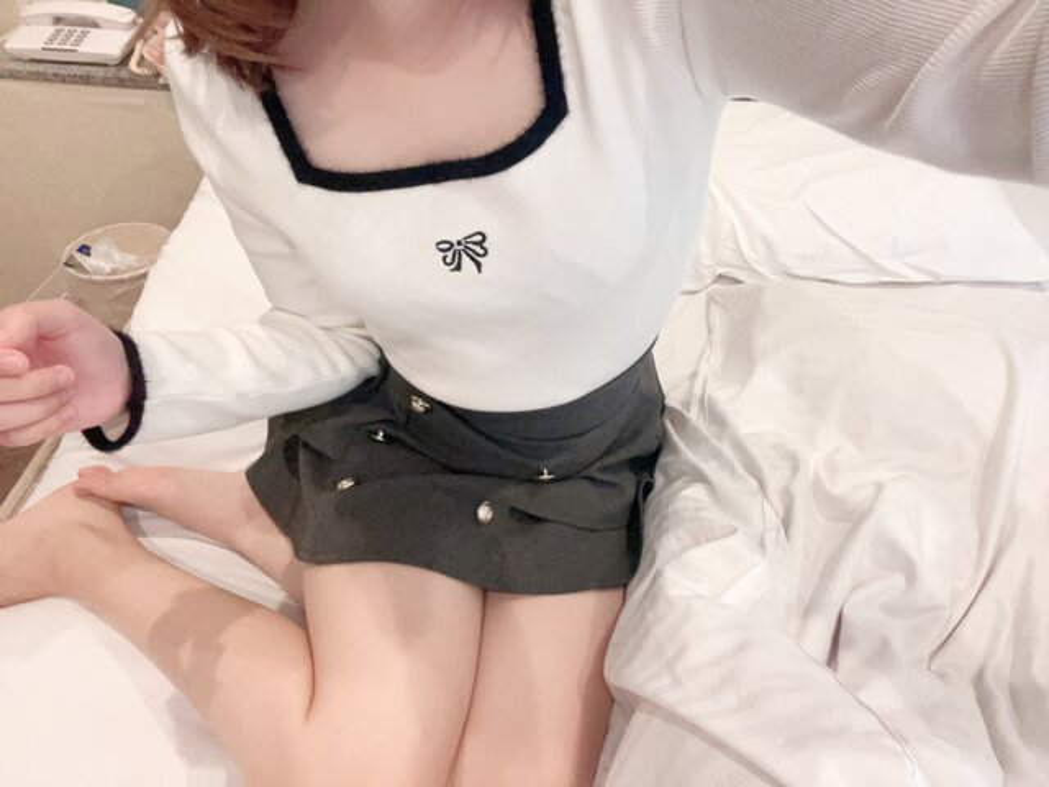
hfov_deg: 73.9
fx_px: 697
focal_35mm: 23
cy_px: 394
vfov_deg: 58.9
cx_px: 524
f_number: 2.2
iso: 320
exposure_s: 1/60
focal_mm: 2.71
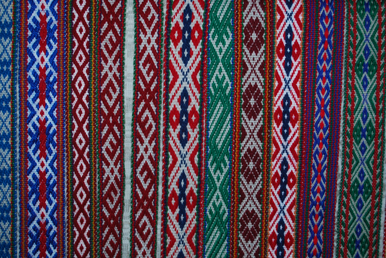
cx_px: 193
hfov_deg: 41.1
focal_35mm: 48
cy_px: 129
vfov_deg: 28.2
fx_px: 515
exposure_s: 1/125
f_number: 4.8
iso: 100
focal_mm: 32
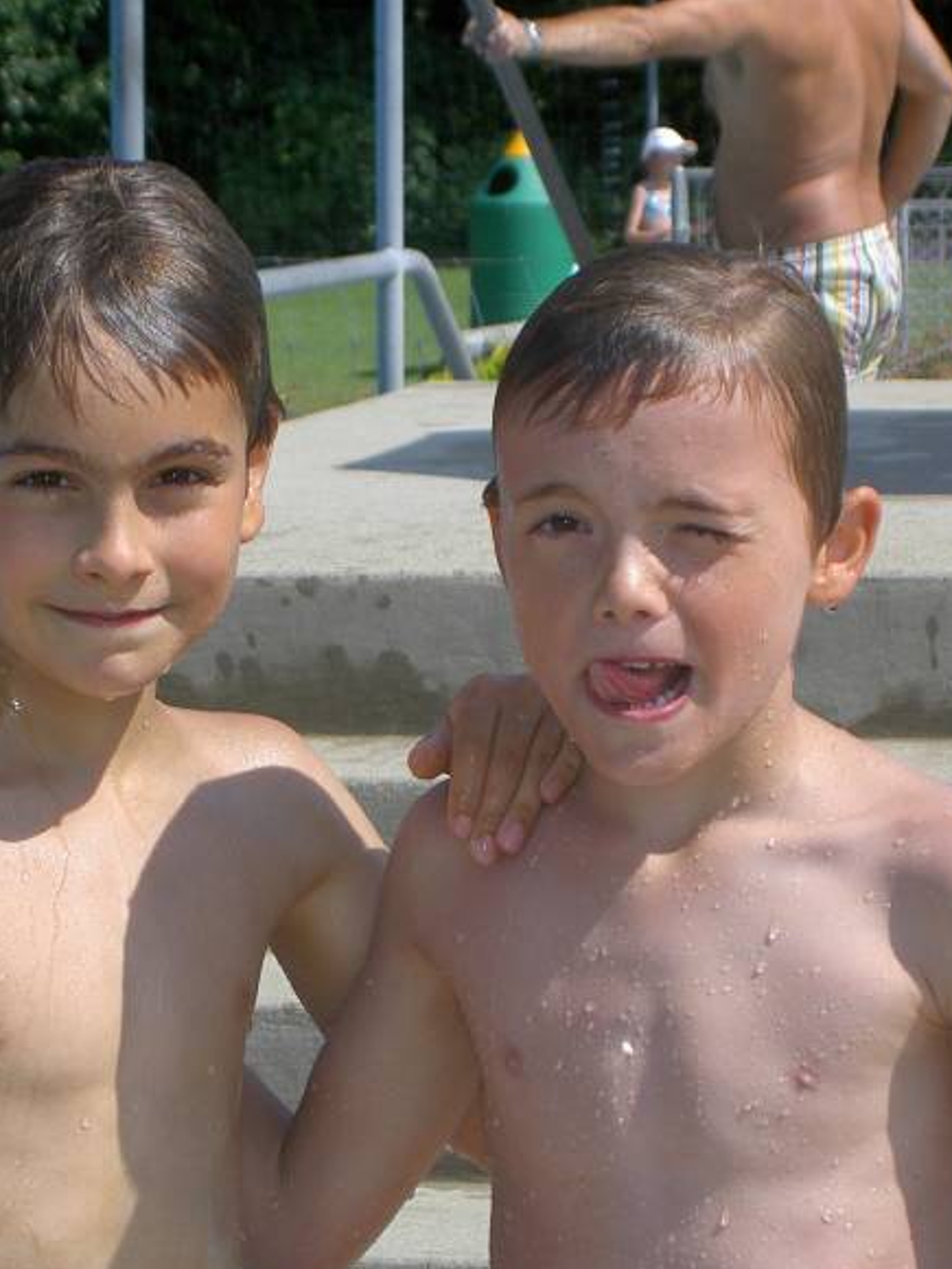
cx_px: 339
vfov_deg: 12.3
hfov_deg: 9.3
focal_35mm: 160
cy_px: 768
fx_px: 5867
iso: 100
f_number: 4.9
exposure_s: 1/400
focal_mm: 24
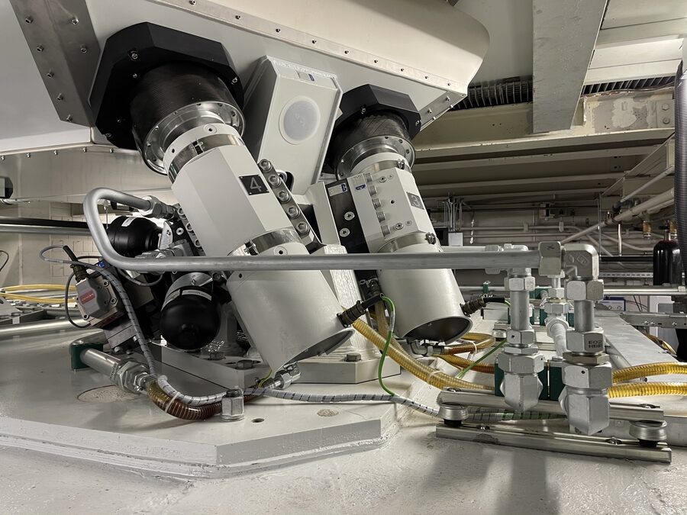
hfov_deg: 67.3
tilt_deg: -1.7
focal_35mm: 26
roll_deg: +0.4
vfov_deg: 53.1
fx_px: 516
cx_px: 344
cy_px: 258
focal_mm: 5.1
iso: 80
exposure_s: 1/50
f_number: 1.6
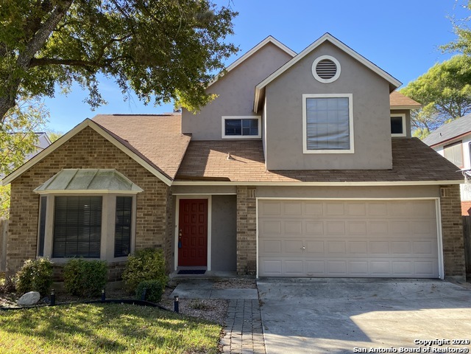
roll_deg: -0.7
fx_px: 354
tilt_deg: +6.5
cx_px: 236
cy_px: 177
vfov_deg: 53.1
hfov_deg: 67.3
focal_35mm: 26
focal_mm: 4.25
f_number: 1.8
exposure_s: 1/451
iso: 32
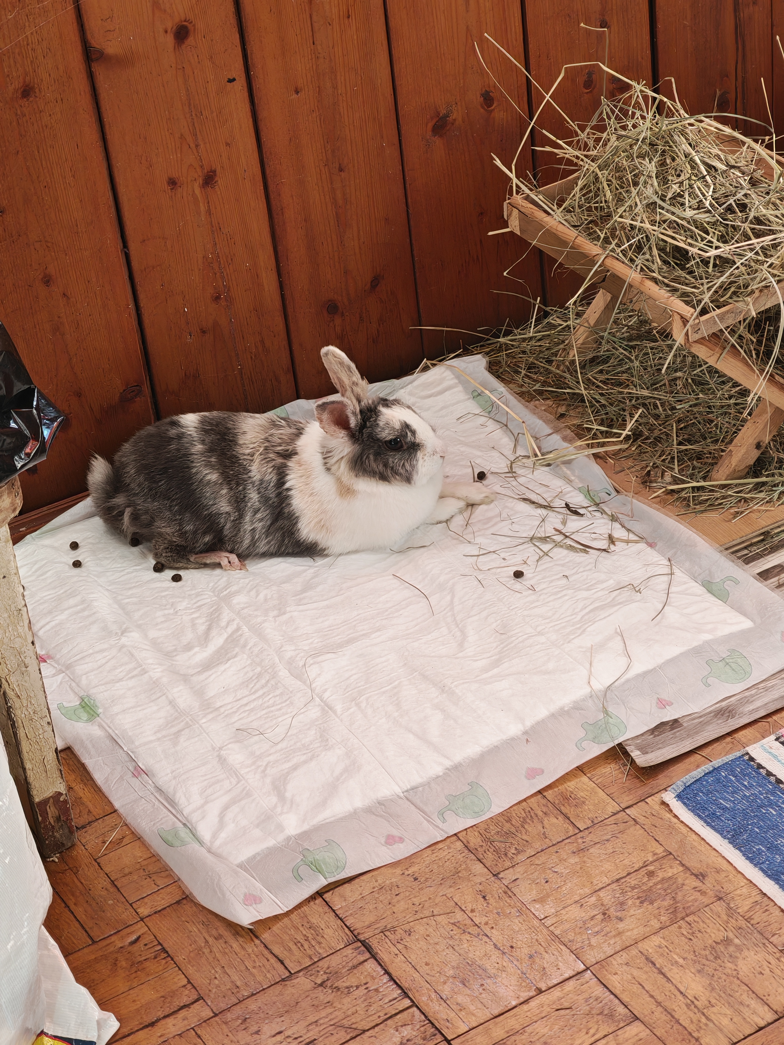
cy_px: 522
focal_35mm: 73
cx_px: 392
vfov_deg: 26.7
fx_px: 2204
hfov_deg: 20.2
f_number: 2.4
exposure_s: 1/50
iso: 200
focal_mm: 8.67
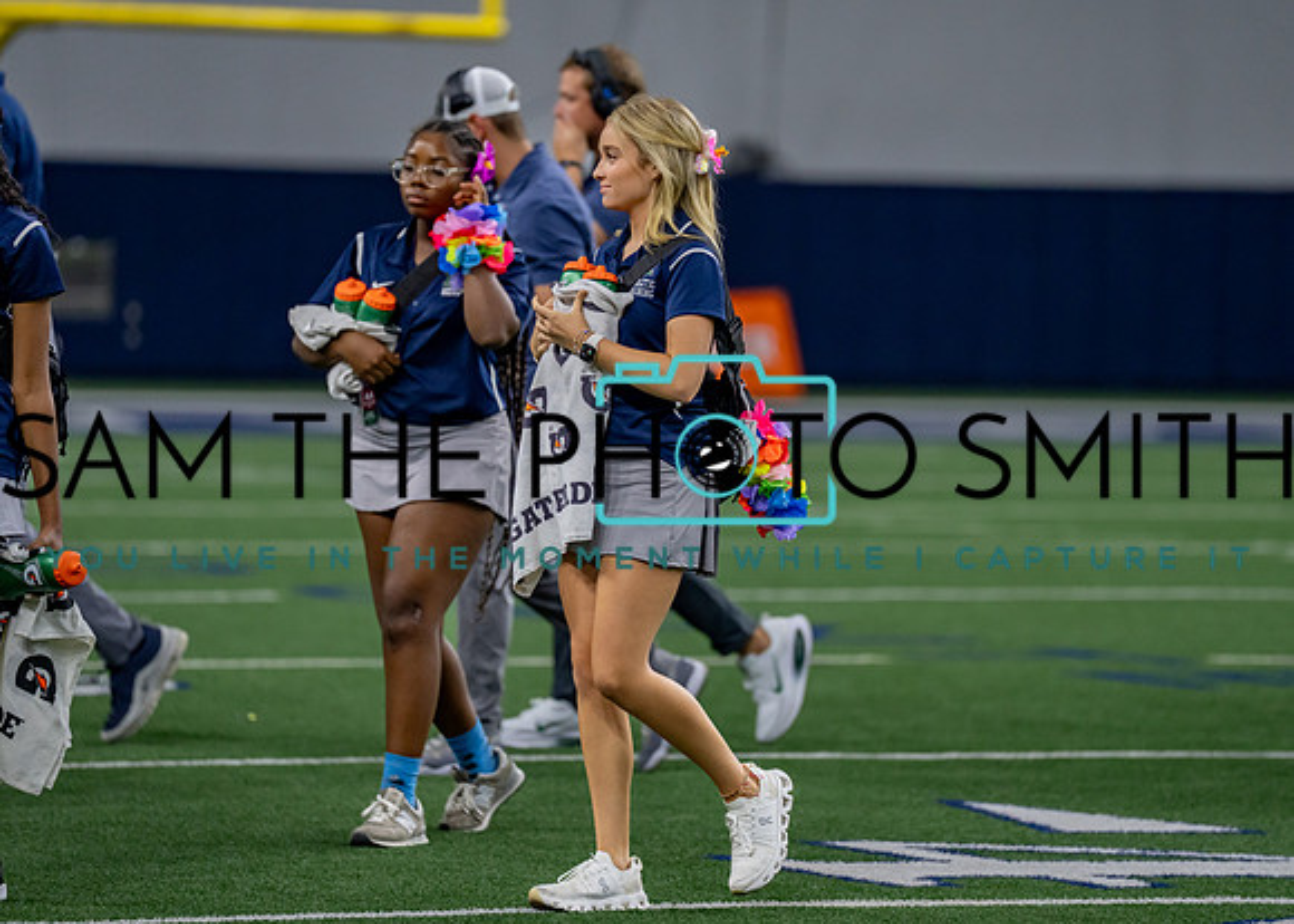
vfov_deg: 5.8
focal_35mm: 248
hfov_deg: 8.1
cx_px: 657
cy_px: 411
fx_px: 9101
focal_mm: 200
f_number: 2.8
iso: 1600
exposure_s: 1/1000
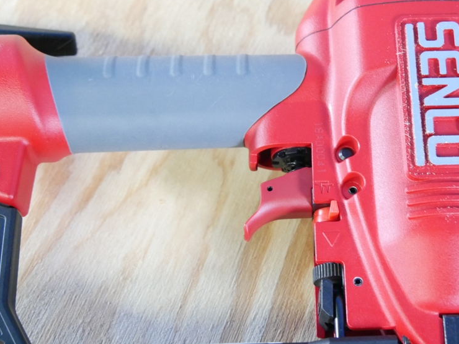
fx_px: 955
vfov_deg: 20.4
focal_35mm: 72
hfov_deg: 26.9
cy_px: 160
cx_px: 306
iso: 3200
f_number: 4.2
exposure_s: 1/25
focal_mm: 26
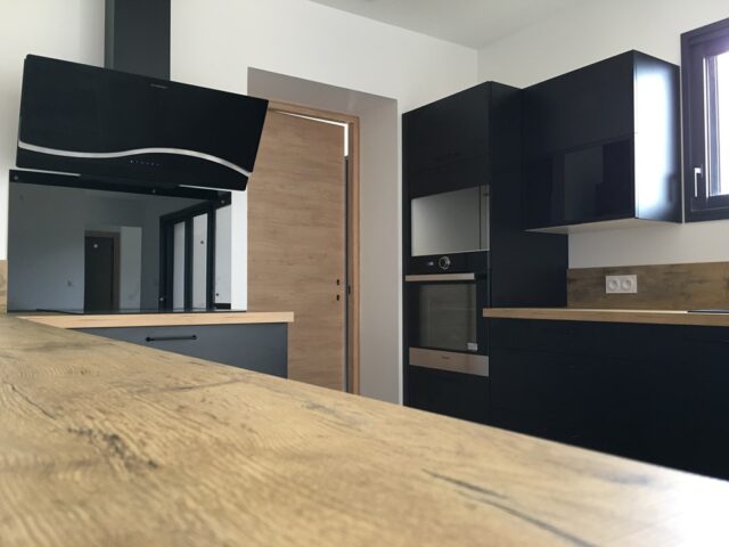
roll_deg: -0.6
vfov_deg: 48.2
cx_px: 364
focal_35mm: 29
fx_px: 611
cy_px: 274
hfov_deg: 61.7
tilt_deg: +1.5
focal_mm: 4.15
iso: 125
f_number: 2.2
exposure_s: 1/33
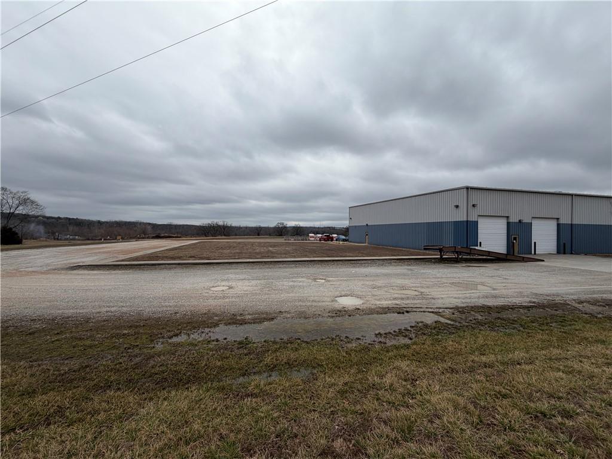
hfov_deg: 102.1
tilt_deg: +1.1
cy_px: 230
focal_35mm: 14
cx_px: 306
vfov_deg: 85.7
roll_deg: -0.4
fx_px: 248
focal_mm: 2.22
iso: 20
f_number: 2.2
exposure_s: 1/1572
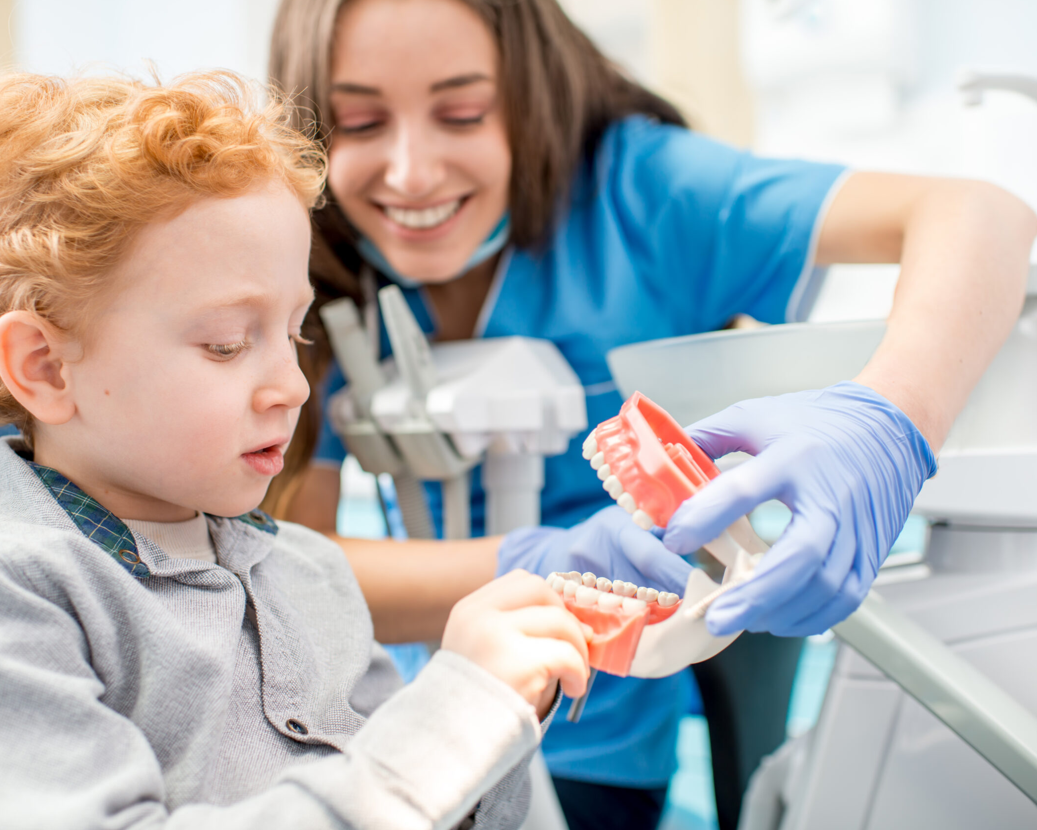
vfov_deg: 37.3
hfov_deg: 45.7
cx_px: 472
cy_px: 419
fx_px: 1228
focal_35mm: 40
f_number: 2.5
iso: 200
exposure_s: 1/200
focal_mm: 35
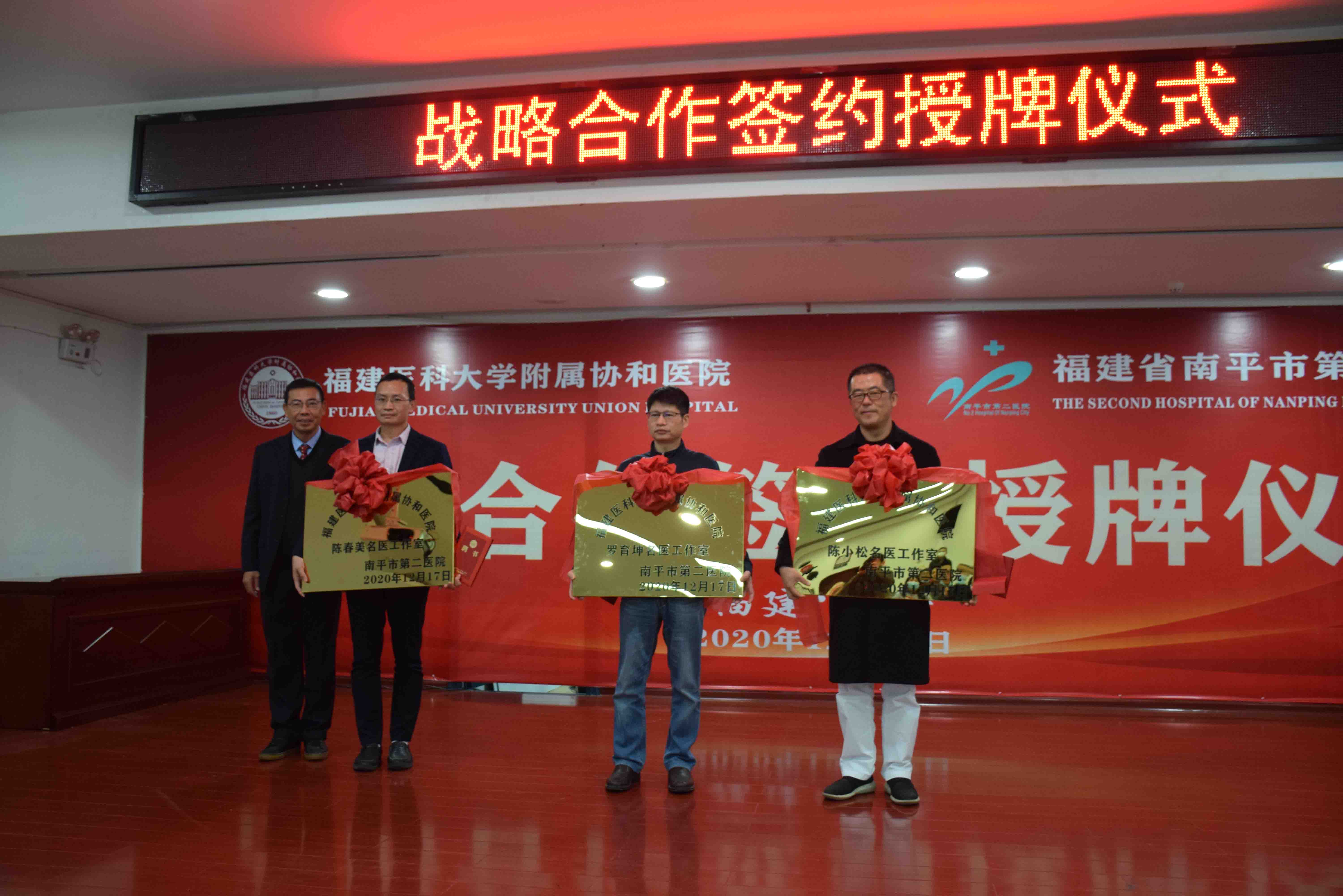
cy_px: 448
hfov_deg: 61.9
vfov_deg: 43.6
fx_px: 1119
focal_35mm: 30
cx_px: 672
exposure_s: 1/60
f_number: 3.5
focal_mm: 20
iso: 1250
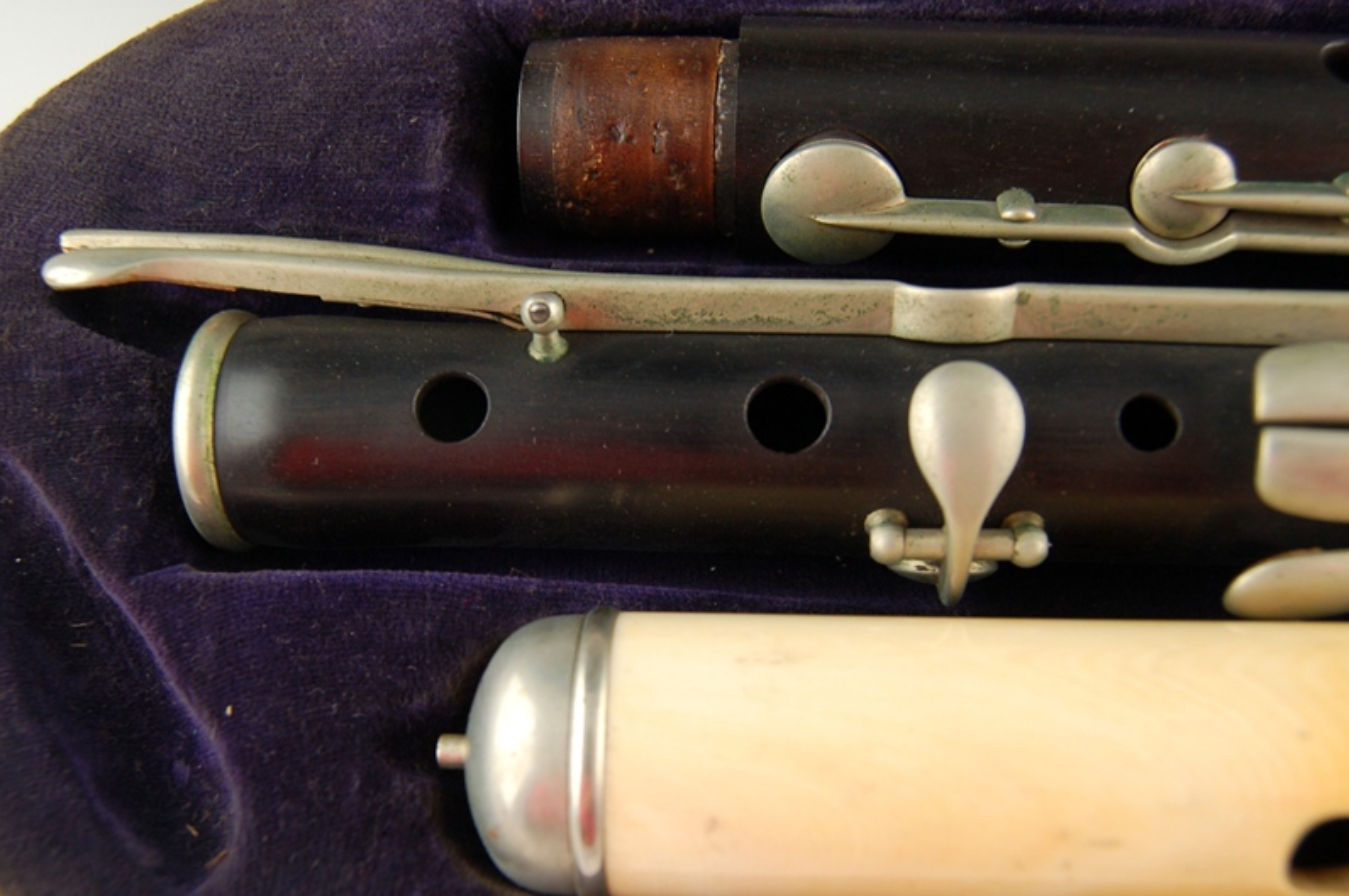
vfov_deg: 38.7
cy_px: 506
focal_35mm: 34
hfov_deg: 55.8
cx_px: 624
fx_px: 1273
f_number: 5
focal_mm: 20
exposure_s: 1/100
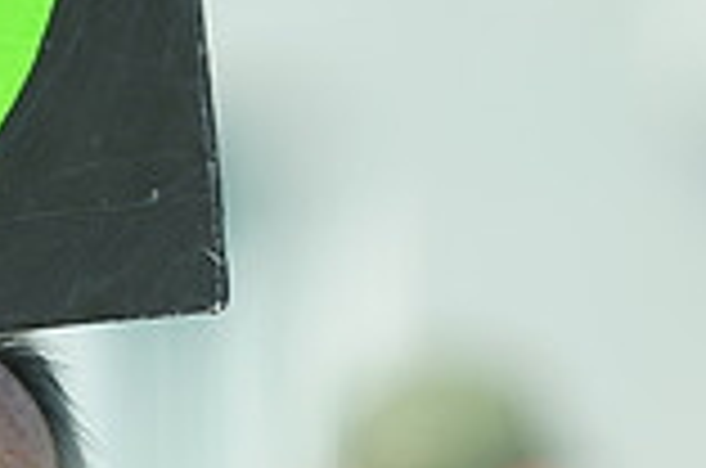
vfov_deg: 0.4
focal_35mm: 3111
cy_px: 637
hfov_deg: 0.7
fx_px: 60886
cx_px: -49
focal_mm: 840
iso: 160
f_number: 6.3
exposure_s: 1/320
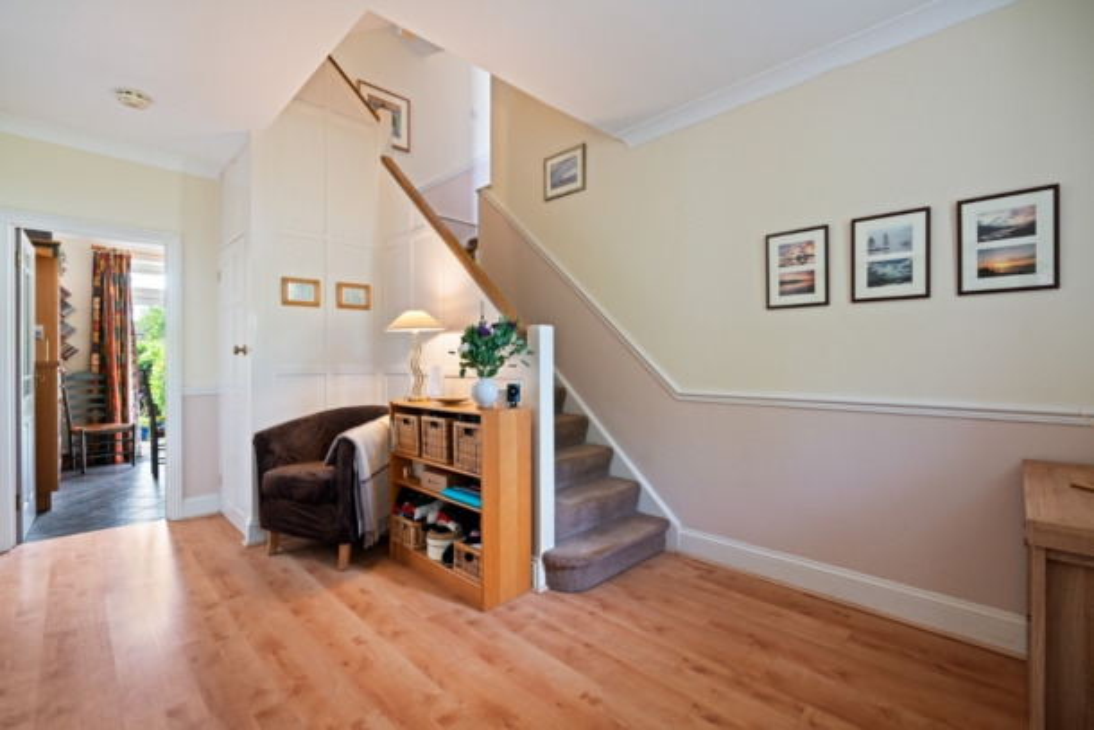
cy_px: 365
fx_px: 486
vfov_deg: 73.8
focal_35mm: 16
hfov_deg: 96.7
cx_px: 547
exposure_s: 1.3
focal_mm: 16
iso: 400
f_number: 8
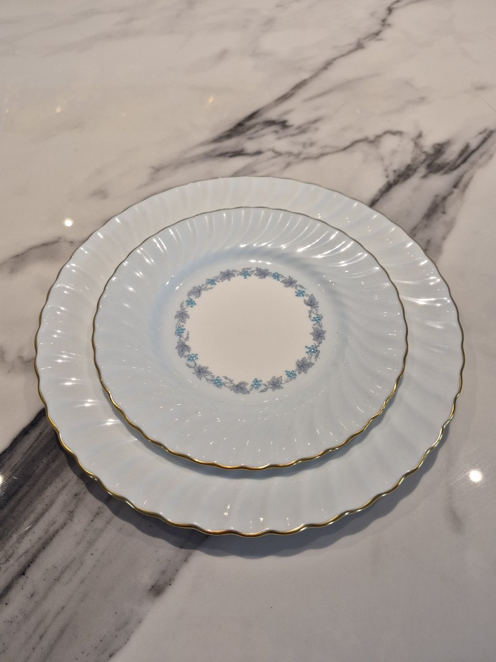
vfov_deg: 73.9
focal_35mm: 23
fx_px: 439
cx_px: 248
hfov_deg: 58.9
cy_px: 331
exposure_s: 1/100
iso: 125
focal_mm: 5.4
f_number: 1.8
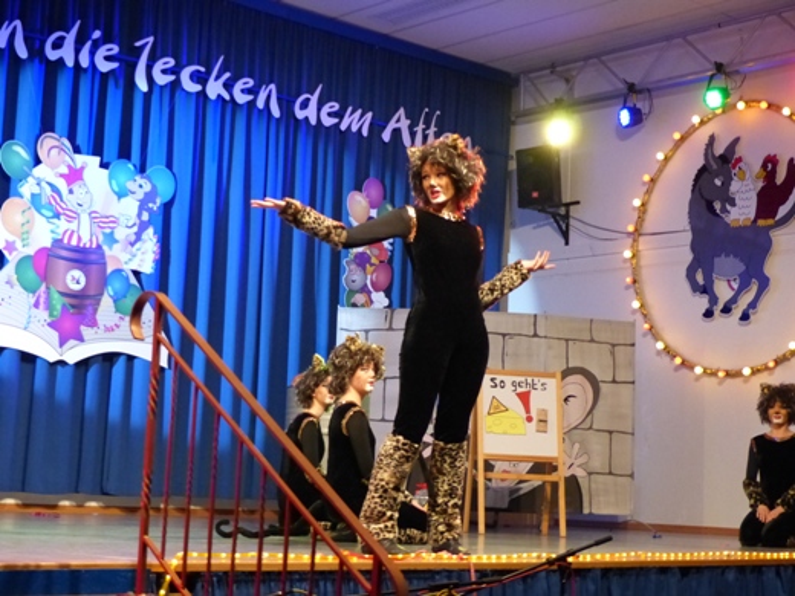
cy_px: 298
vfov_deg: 23.3
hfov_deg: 30.7
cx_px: 398
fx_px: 1447
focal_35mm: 63
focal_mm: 11.4
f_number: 2.8
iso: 800
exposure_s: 1/60
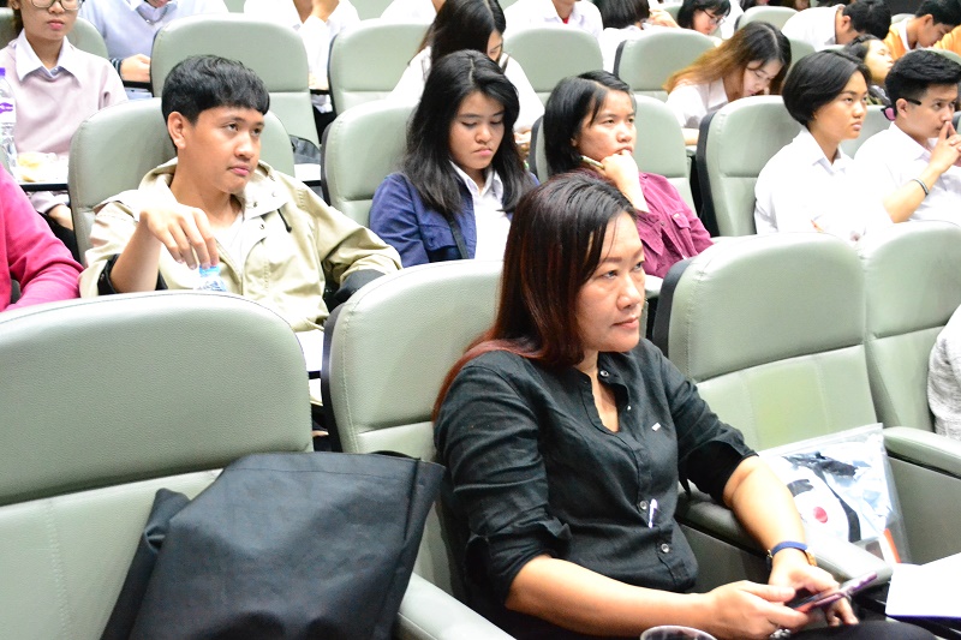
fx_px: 1281
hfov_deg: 41.1
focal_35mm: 48
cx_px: 480
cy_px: 320
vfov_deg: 28.1
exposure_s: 1/15
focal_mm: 32
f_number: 4.8
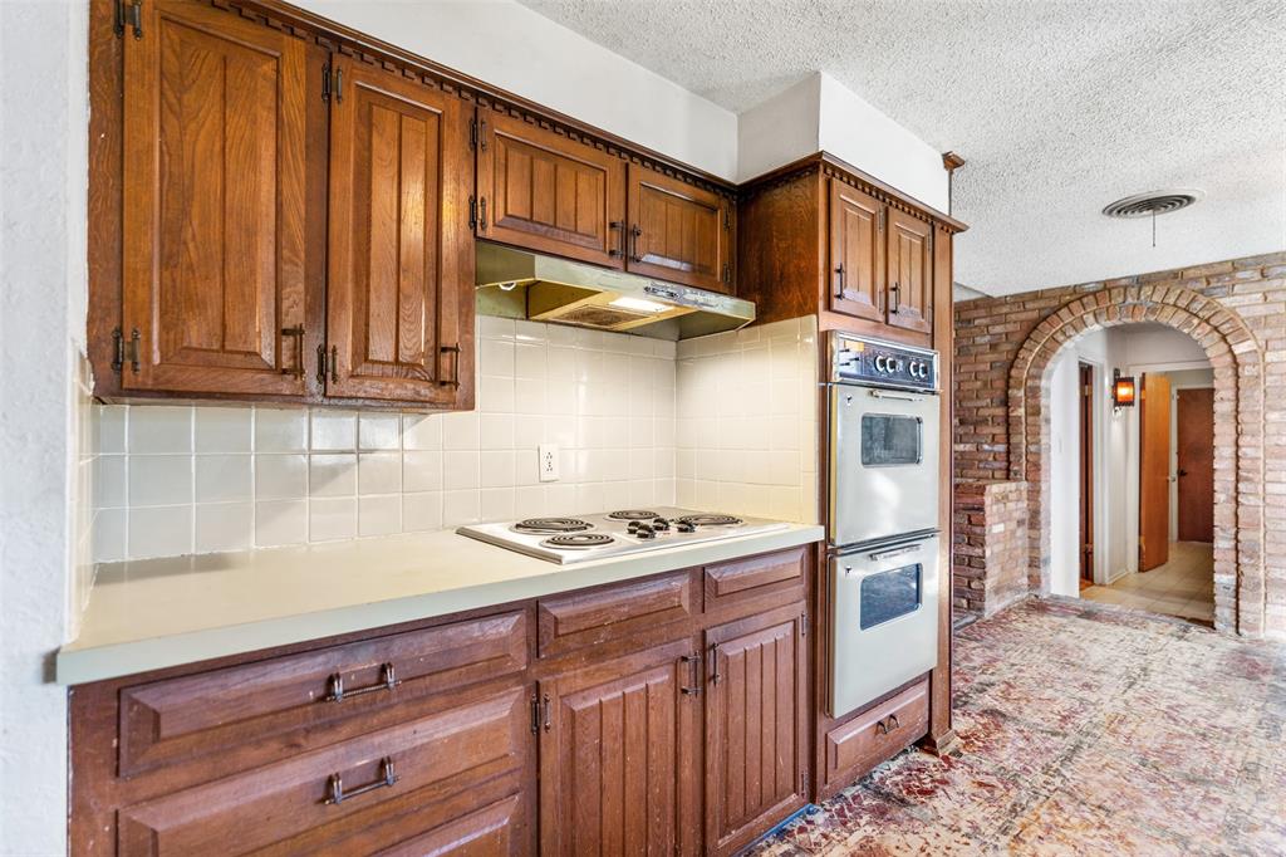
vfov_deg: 73.7
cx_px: 643
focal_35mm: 16
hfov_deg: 96.8
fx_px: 571
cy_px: 428
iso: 200
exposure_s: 1/20
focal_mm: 16
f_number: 2.8
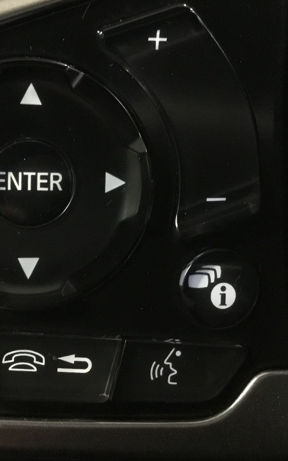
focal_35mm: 53
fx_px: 666
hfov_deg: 24.4
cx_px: 144
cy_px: 185
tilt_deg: -34.3
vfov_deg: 38.0
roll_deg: +5.4
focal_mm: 3.3
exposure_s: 1/17
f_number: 2.4
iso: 640
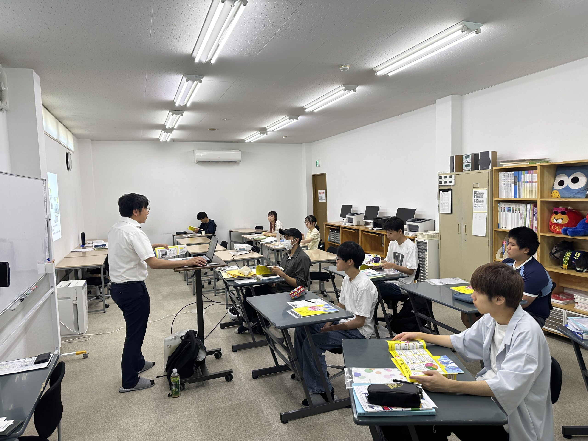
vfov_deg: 56.8
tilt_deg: -4.9
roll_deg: +1.7
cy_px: 220
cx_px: 294
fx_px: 408
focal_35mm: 24
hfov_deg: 71.6
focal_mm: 6.86
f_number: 1.78
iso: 100
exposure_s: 1/120
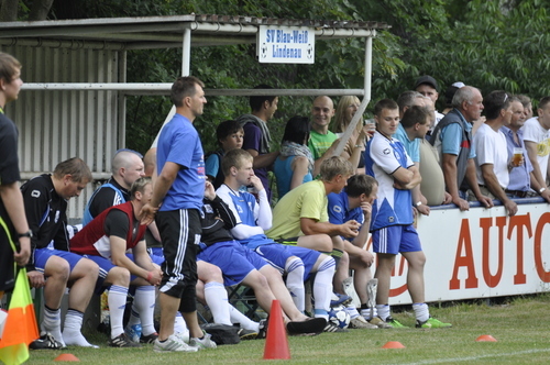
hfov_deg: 4.6
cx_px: 275
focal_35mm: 450
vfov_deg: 3.0
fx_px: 6866
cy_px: 182
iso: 640
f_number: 5.6
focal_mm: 300
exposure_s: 1/250
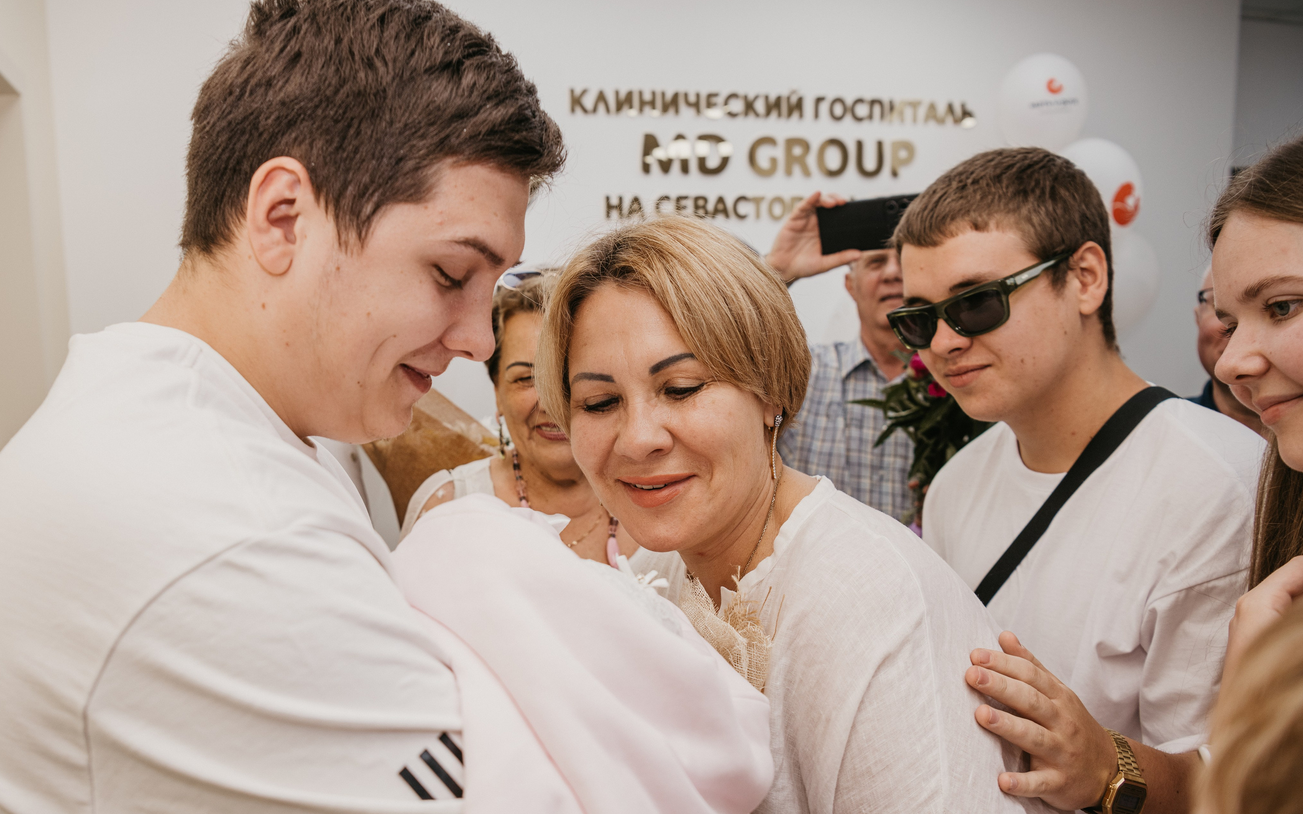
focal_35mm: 30
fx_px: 1065
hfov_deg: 62.2
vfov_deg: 41.5
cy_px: 513
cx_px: 506
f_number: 4
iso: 320
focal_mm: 24
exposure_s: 1/160
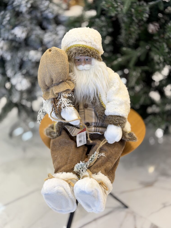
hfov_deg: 29.7
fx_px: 323
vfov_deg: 38.9
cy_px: 115
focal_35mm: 49
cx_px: 86
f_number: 1.78
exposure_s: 1/60
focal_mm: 6.76
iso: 100
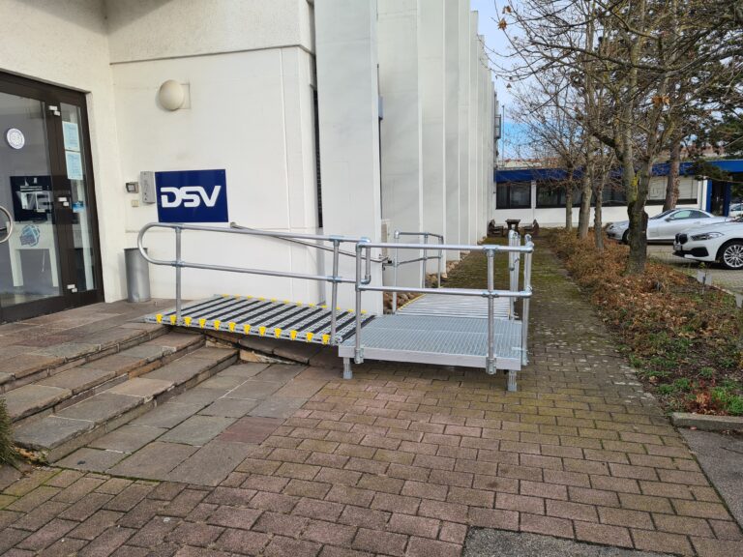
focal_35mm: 26
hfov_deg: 67.3
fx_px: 558
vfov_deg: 53.1
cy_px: 278
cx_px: 372
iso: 50
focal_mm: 5.4
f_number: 1.8
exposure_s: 1/806
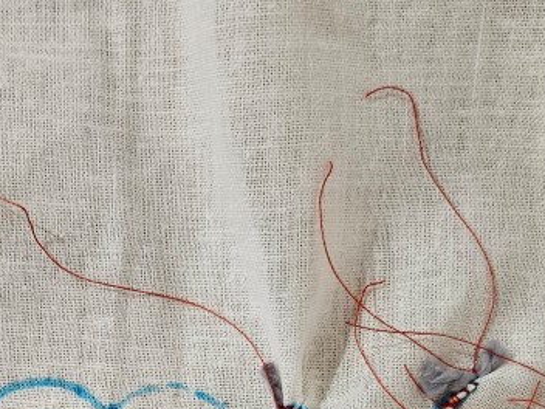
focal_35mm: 67
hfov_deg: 28.7
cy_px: 564
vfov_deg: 19.8
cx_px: 166
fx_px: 1055
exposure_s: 1/100
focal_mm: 5.4
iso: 200
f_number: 1.8
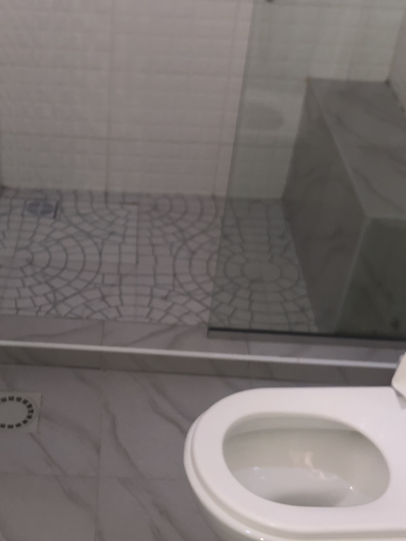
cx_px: 91
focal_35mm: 51
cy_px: 329
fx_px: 798
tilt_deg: -36.3
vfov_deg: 37.3
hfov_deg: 28.1
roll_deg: -3.1
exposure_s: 1/12
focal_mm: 4
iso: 40
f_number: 1.8
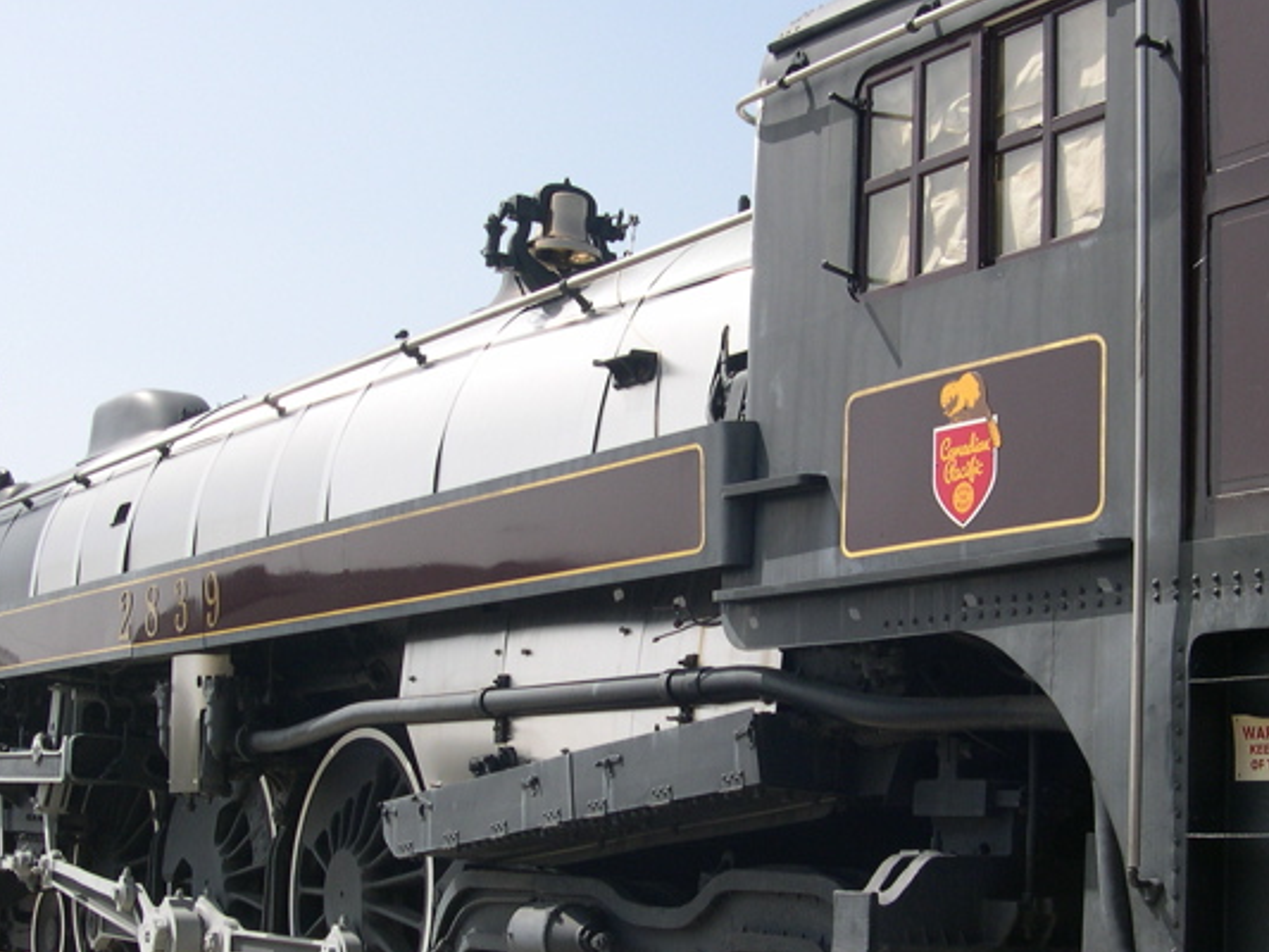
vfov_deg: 25.6
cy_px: 559
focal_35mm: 57
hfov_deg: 33.8
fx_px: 2090
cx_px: 674
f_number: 7.6
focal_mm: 8
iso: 100
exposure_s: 1/211
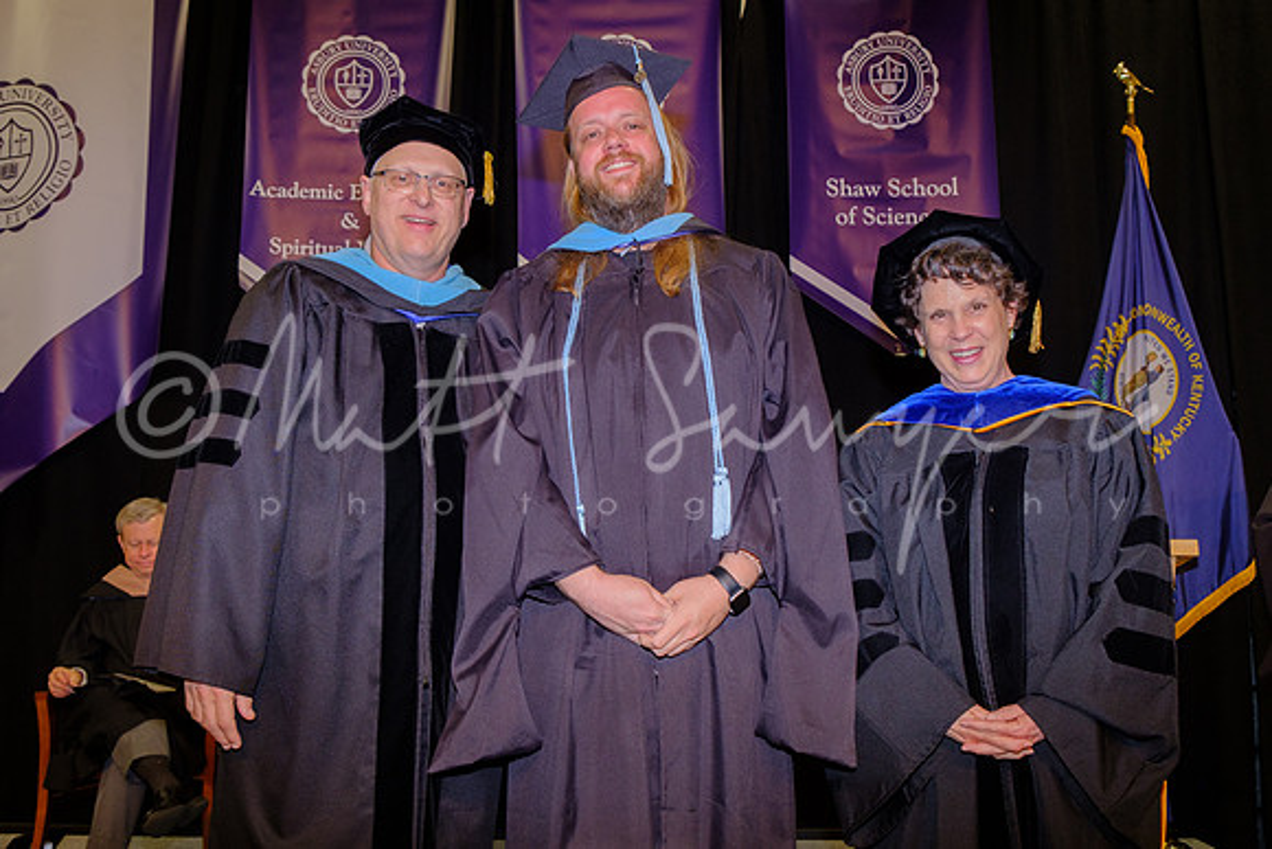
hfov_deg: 55.6
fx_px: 1206
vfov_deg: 38.8
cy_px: 429
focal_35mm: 34
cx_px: 626
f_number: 4
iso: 800
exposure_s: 1/125
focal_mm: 18
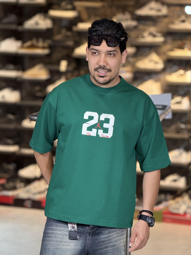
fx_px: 883
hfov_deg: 12.3
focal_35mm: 120
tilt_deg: -4.9
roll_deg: -2.5
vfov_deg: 16.4
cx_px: 96
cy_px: 128
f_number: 2.8
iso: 250
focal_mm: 15.66
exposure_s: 1/100
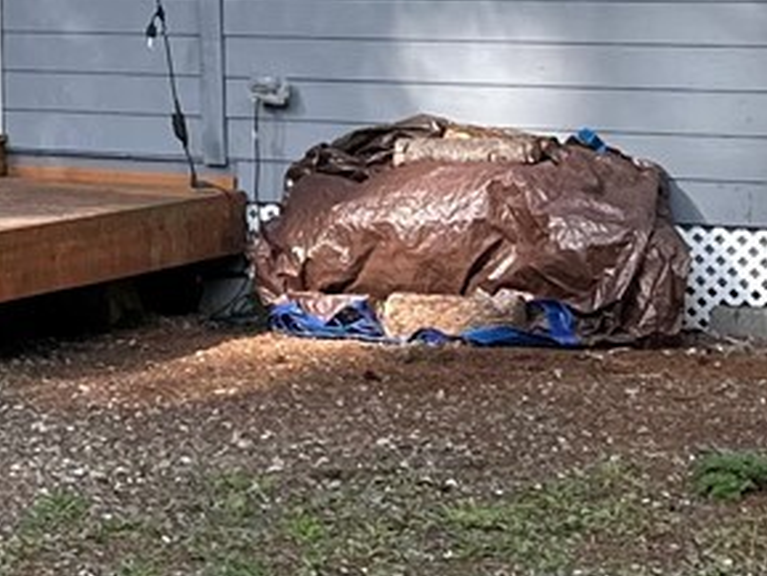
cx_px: -475
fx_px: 2948
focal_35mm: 133
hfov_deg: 13.7
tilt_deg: +7.4
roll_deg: -0.1
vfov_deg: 10.6
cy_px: -364
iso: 80
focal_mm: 6.86
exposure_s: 1/328
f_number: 1.78
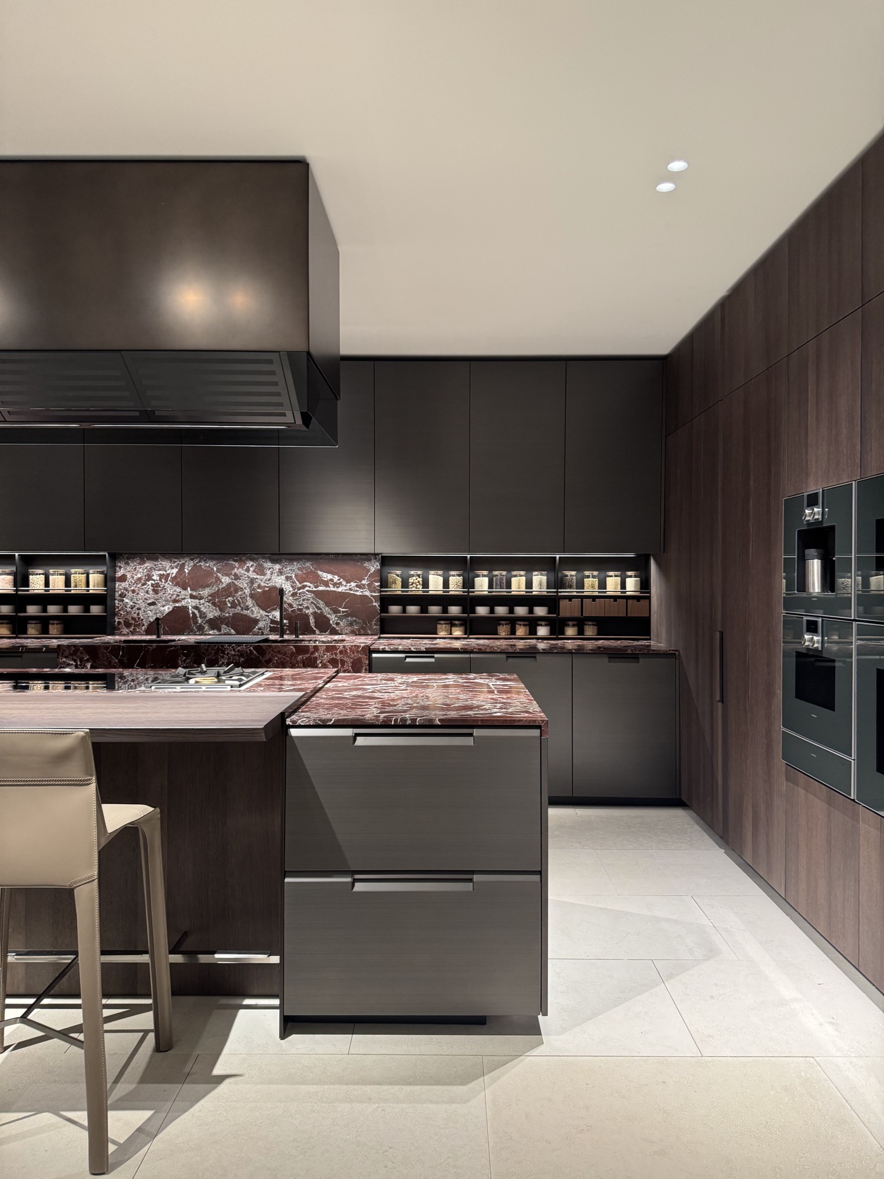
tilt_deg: +0.0
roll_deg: +0.0
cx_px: 442
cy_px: 590
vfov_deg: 71.6
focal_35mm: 24
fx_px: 817
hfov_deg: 56.8
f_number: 1.78
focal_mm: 6.76
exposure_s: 1/60
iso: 250
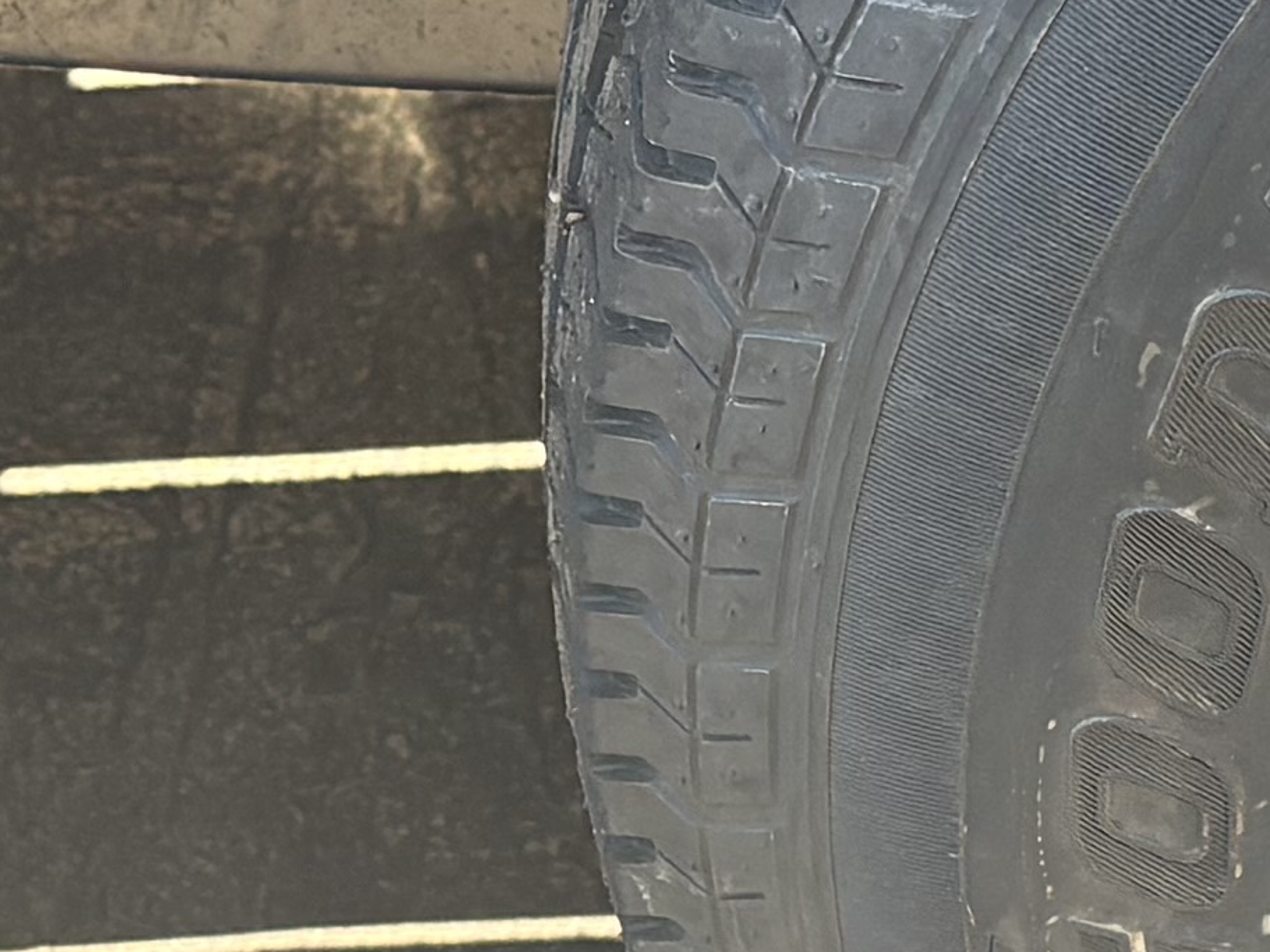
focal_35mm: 163
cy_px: 449
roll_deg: +12.3
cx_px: 346
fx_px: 5979
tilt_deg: -37.9
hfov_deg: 12.1
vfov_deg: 9.1
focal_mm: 5.96
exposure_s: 1/259
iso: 64
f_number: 1.6
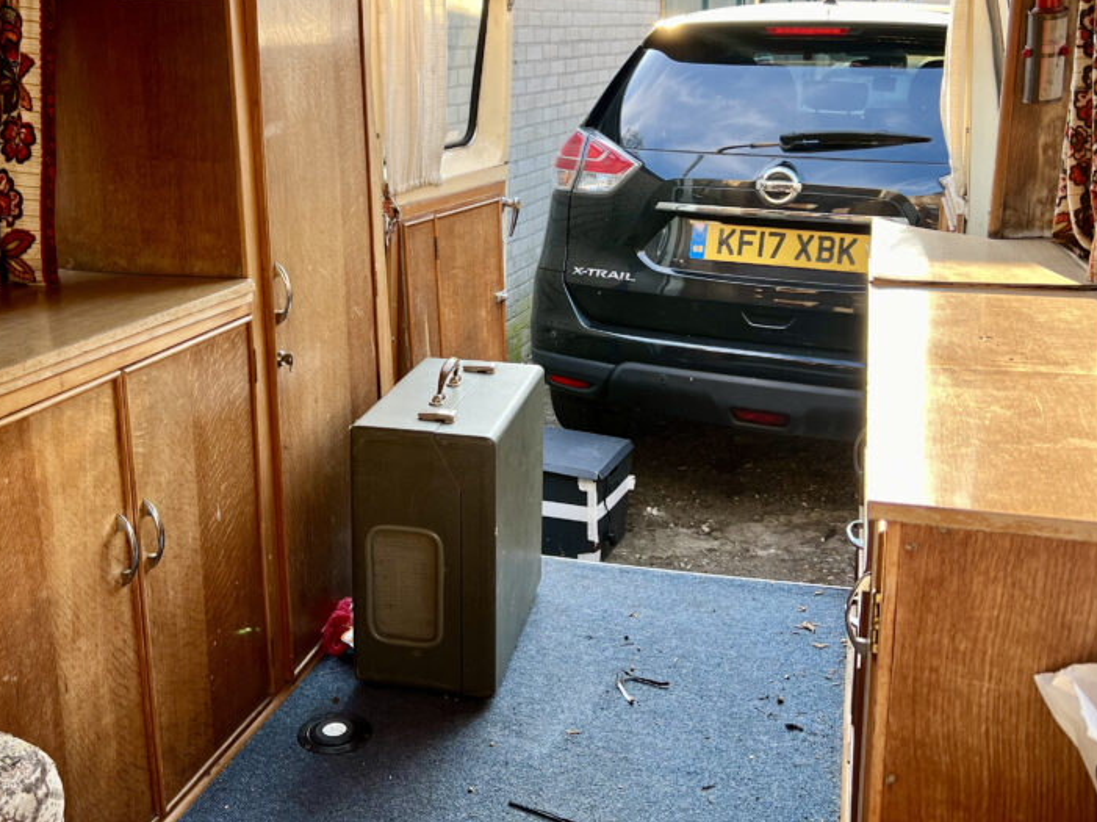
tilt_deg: -12.9
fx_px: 1204
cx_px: 465
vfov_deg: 37.6
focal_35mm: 38
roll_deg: +1.1
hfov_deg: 48.8
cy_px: 333
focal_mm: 5.7
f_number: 1.5
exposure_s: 1/121
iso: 40
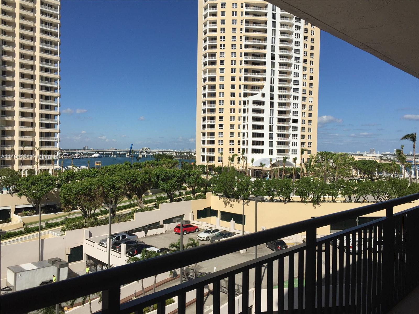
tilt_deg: -0.4
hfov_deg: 61.7
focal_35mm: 29
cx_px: 210
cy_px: 157
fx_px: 351
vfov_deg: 48.2
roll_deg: +0.2
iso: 32
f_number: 2.2
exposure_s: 1/4405
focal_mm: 4.15
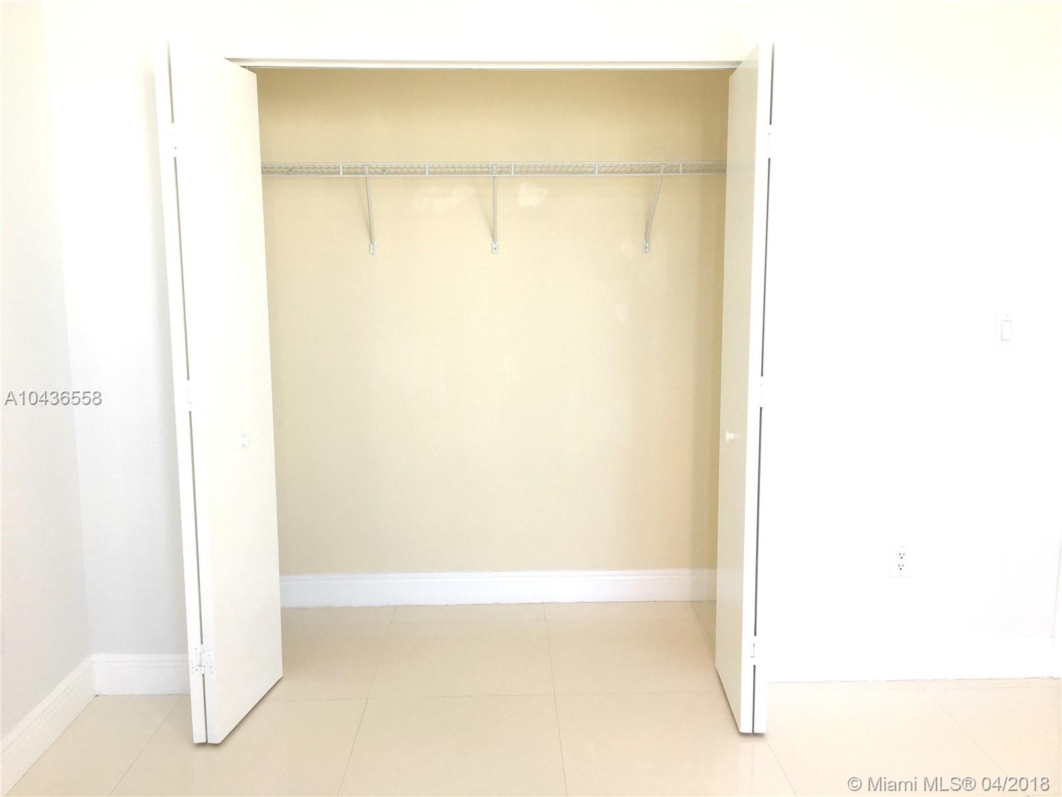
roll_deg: +1.2
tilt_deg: -8.2
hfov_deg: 61.7
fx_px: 890
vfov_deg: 48.2
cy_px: 398
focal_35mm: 29
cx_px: 531
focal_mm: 4.15
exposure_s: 1/120
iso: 25
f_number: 2.2
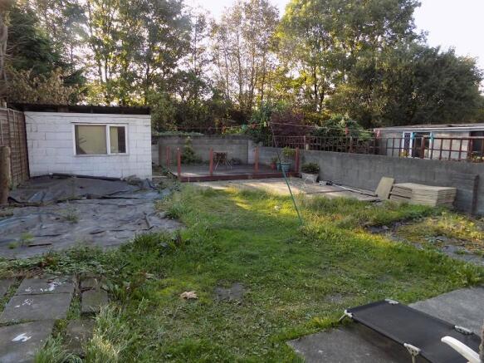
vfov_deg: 58.9
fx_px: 322
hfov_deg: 73.9
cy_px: 182
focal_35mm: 23
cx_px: 242
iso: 80
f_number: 3.1
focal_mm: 4
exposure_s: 1/100
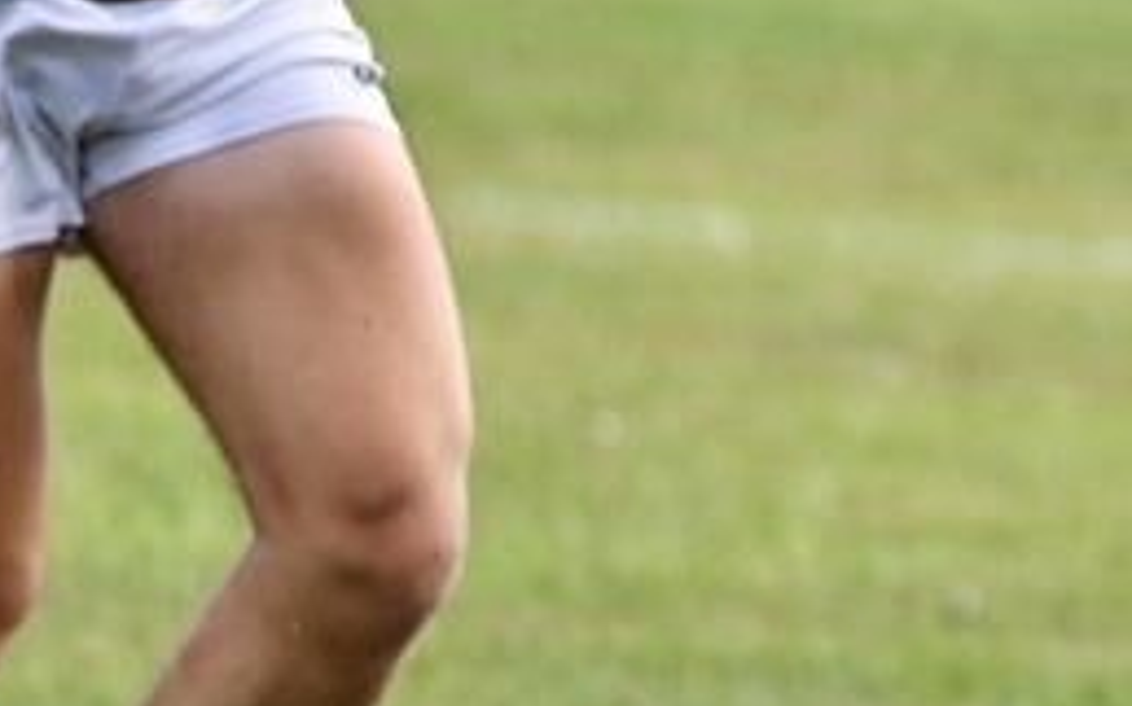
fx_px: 29234
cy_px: -419
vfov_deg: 1.4
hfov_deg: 2.2
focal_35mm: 948
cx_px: 1487
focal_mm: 300
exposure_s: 1/640
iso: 1250
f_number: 6.3
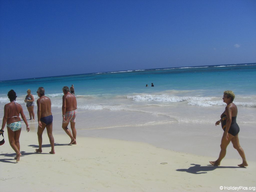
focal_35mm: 38
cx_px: 128
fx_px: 281
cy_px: 96
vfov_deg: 37.7
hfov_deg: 49.0
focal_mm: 6.2
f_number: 8
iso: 64
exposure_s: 1/400
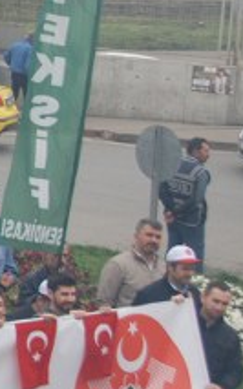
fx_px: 1770
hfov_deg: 7.1
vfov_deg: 12.5
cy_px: 73
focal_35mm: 167
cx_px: -437
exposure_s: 1/160
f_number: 6.3
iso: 100
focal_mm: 29
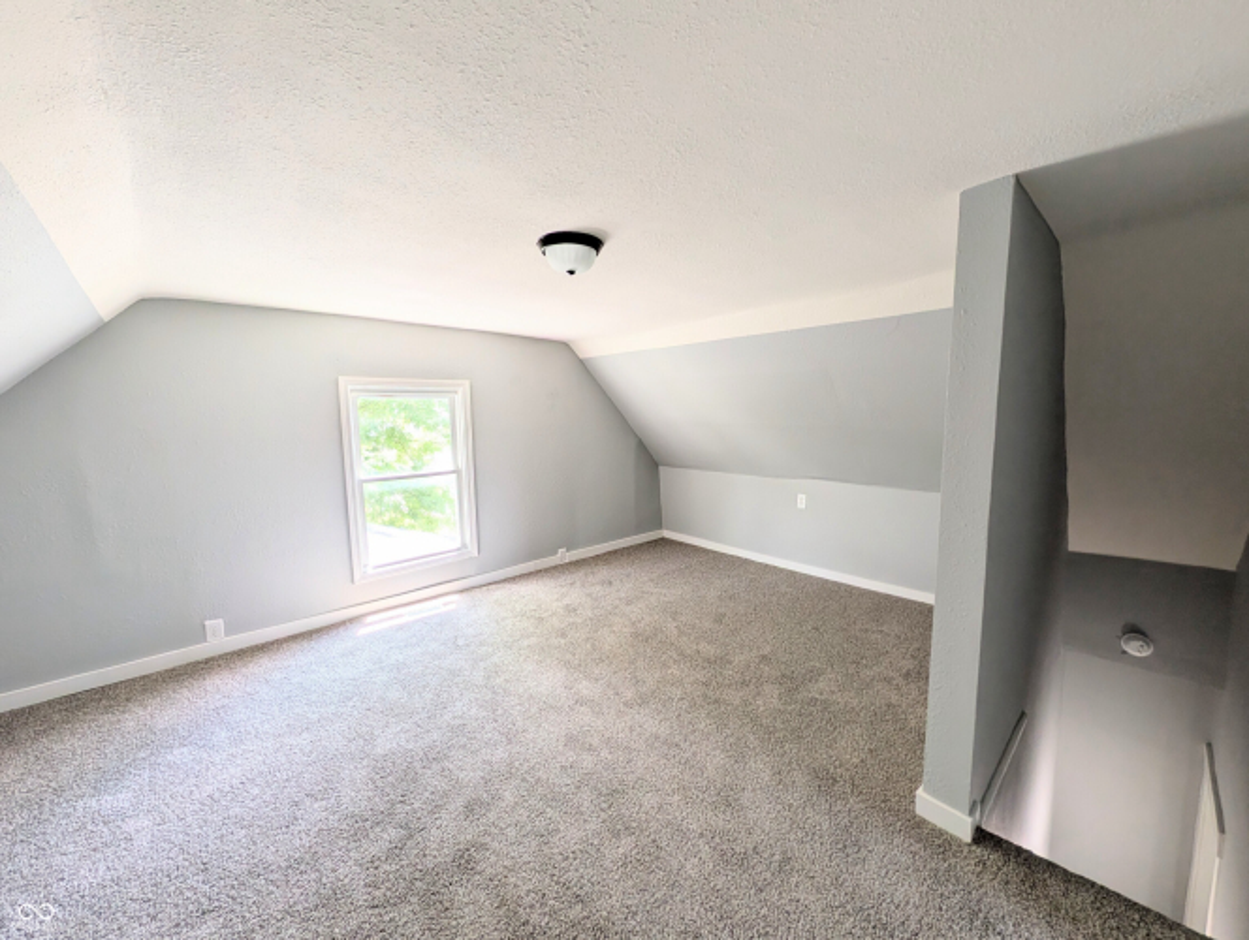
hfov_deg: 110.5
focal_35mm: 12
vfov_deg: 94.6
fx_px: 434
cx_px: 624
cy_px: 470
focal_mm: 2.02
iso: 54
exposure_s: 1/130
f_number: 1.7
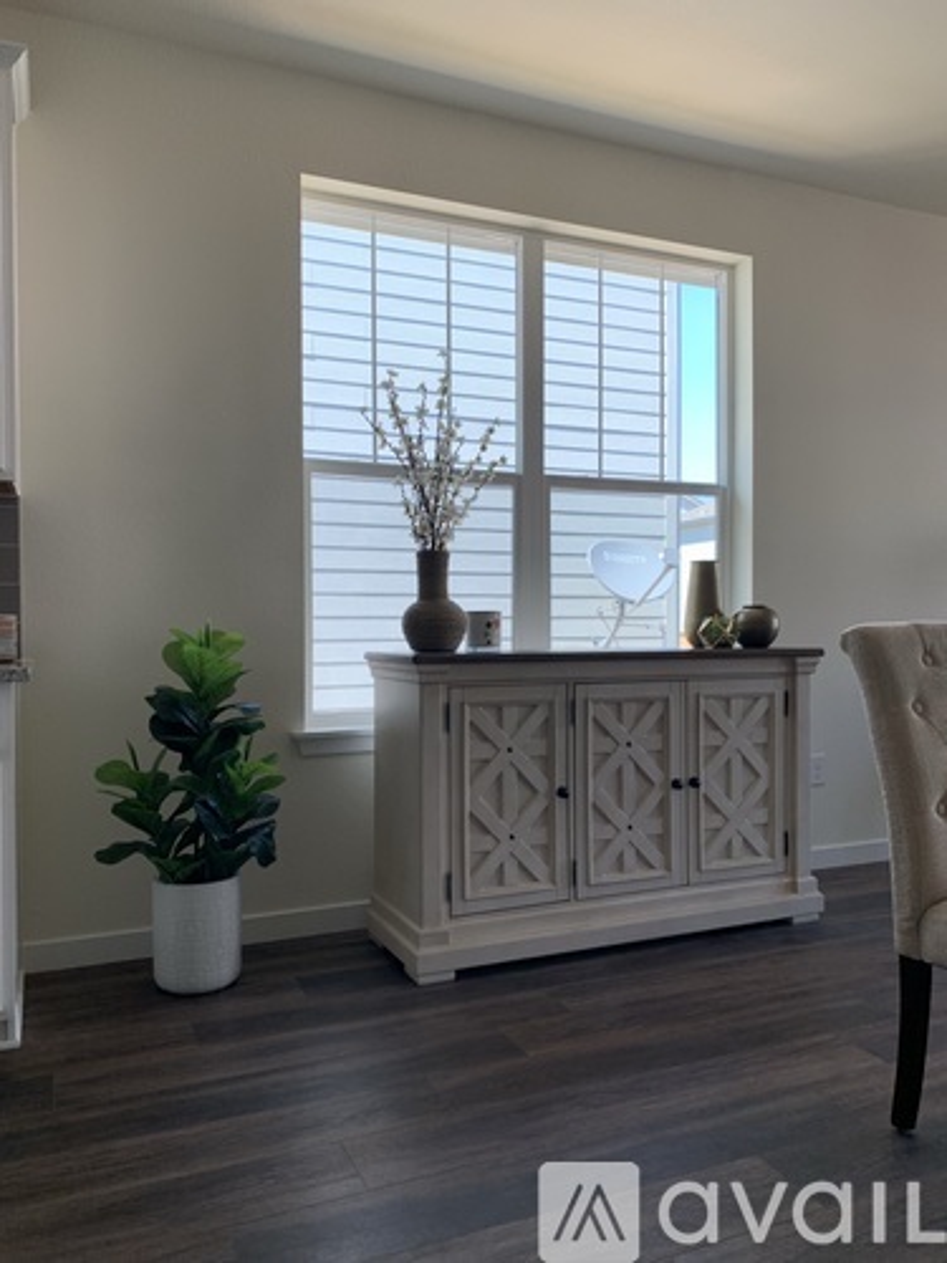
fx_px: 948
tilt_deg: -0.7
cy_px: 632
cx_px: 474
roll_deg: +0.3
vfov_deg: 67.3
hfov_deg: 53.1
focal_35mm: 26
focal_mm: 4.25
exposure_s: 1/121
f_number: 1.8
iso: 32
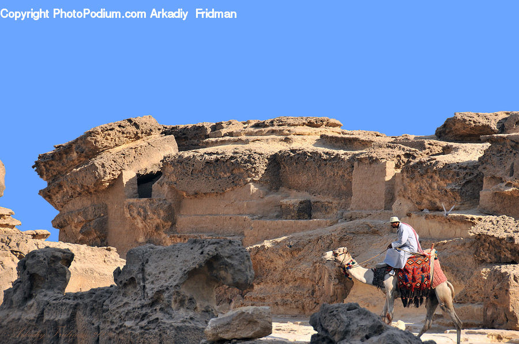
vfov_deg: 6.1
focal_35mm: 225
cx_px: 260
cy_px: 172
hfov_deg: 9.2
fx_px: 3239
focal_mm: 150
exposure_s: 1/500
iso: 200
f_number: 7.1
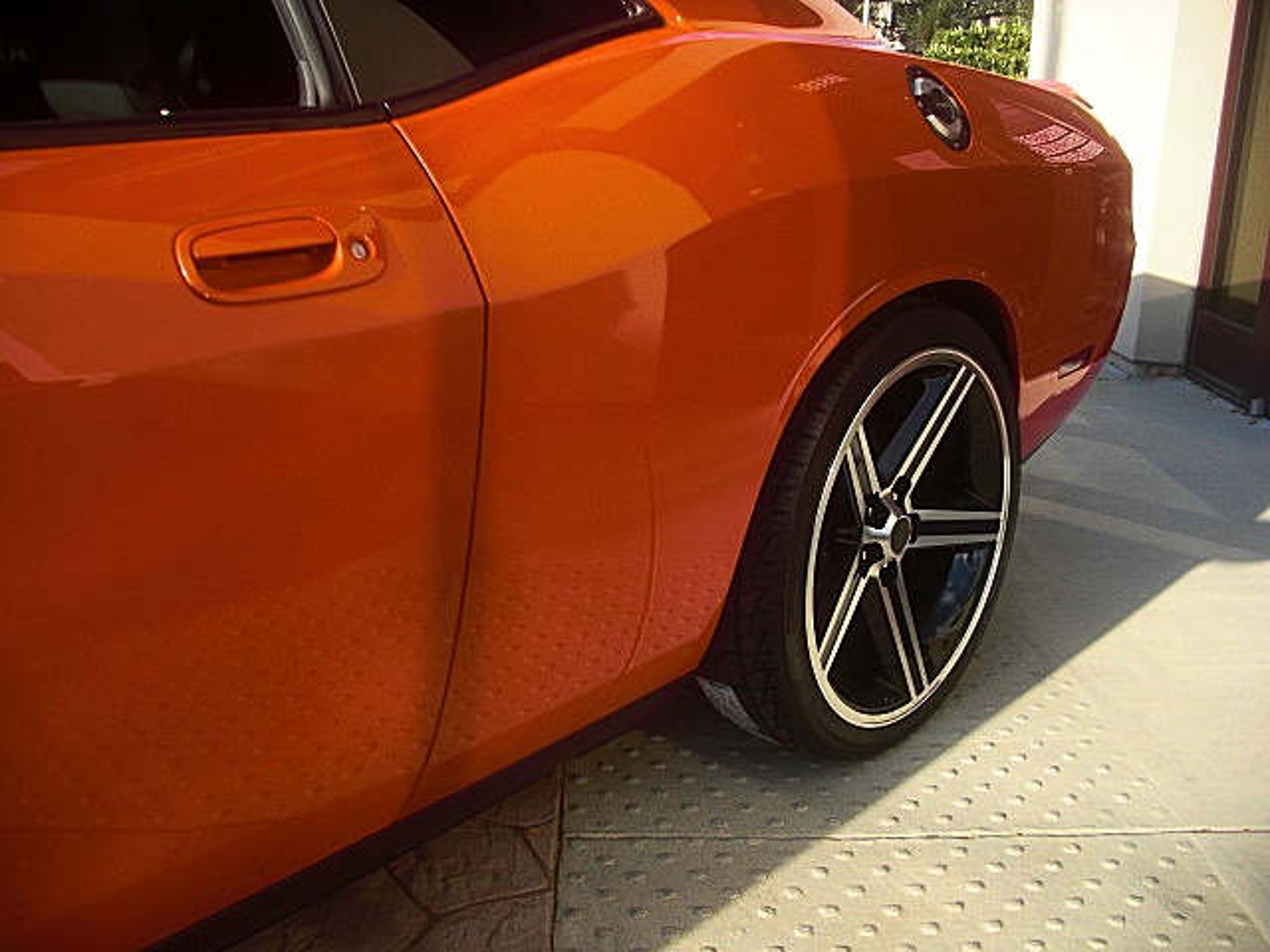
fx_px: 1321
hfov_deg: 51.4
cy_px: 476
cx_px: 635
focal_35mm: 36
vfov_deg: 39.7
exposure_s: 1/400
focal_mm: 6.3
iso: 50
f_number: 2.8
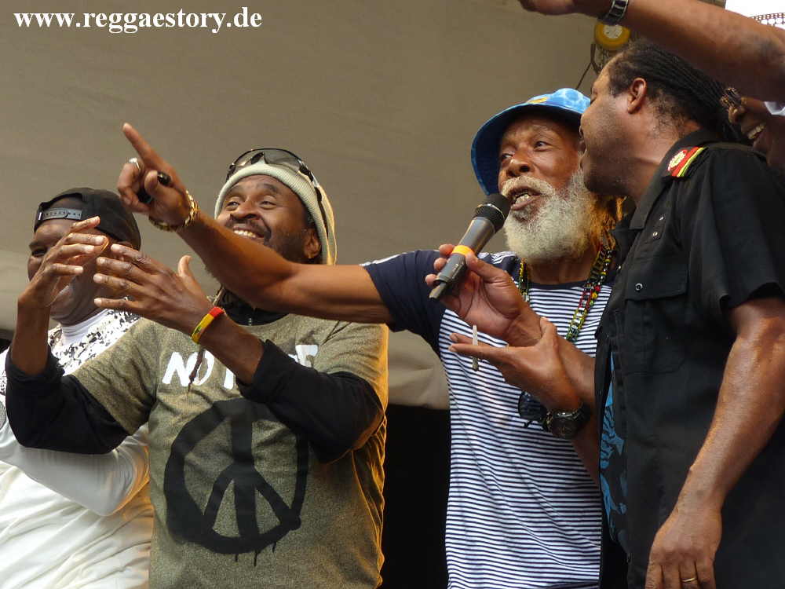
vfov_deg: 18.2
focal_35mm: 81
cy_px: 294
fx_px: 1837
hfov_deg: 24.1
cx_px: 392
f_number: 4
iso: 100
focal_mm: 14.5
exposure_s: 1/125
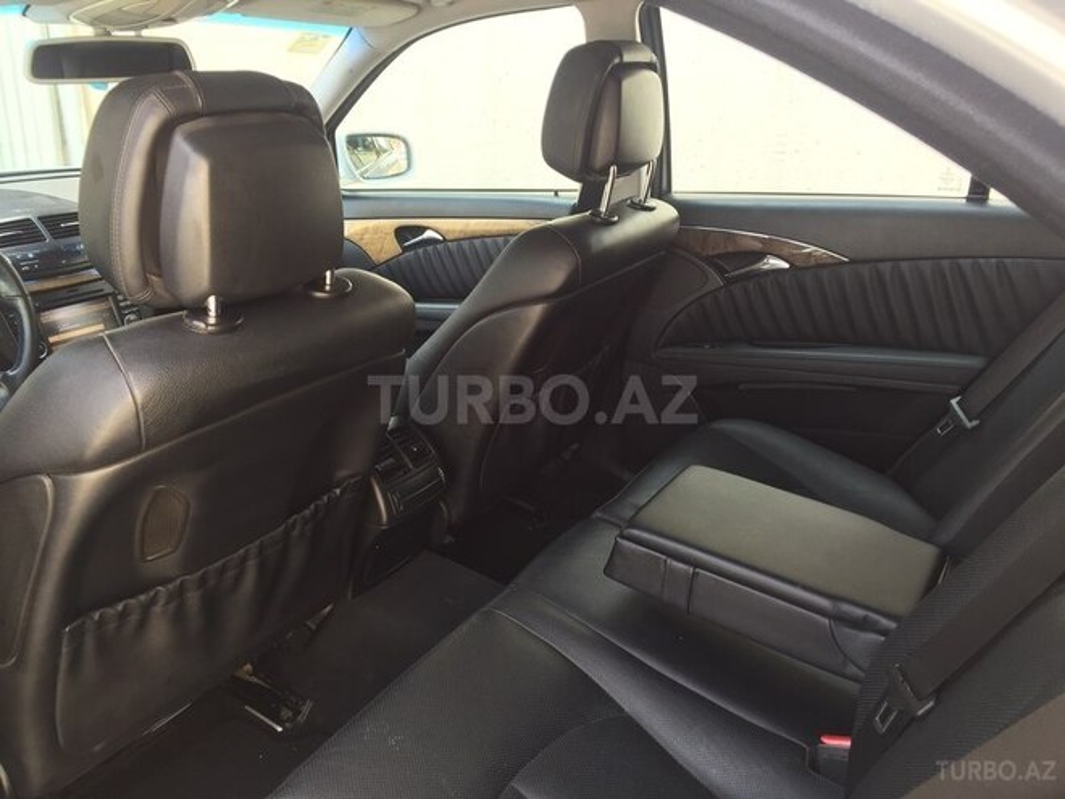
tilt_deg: -20.3
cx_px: 532
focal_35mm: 29
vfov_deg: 48.2
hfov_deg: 61.7
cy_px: 400
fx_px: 892
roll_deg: -3.3
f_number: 2.2
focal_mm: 4.15
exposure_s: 1/50
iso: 32
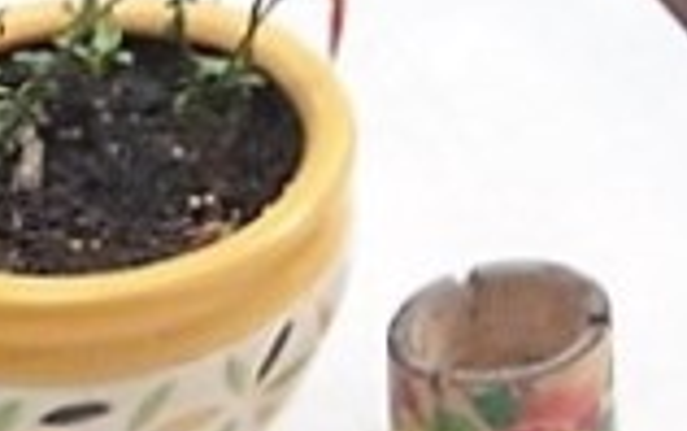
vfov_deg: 6.7
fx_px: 3223
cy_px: -962
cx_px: 1152
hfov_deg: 11.5
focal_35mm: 172
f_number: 2.8
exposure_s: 1/250
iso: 400
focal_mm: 4.5
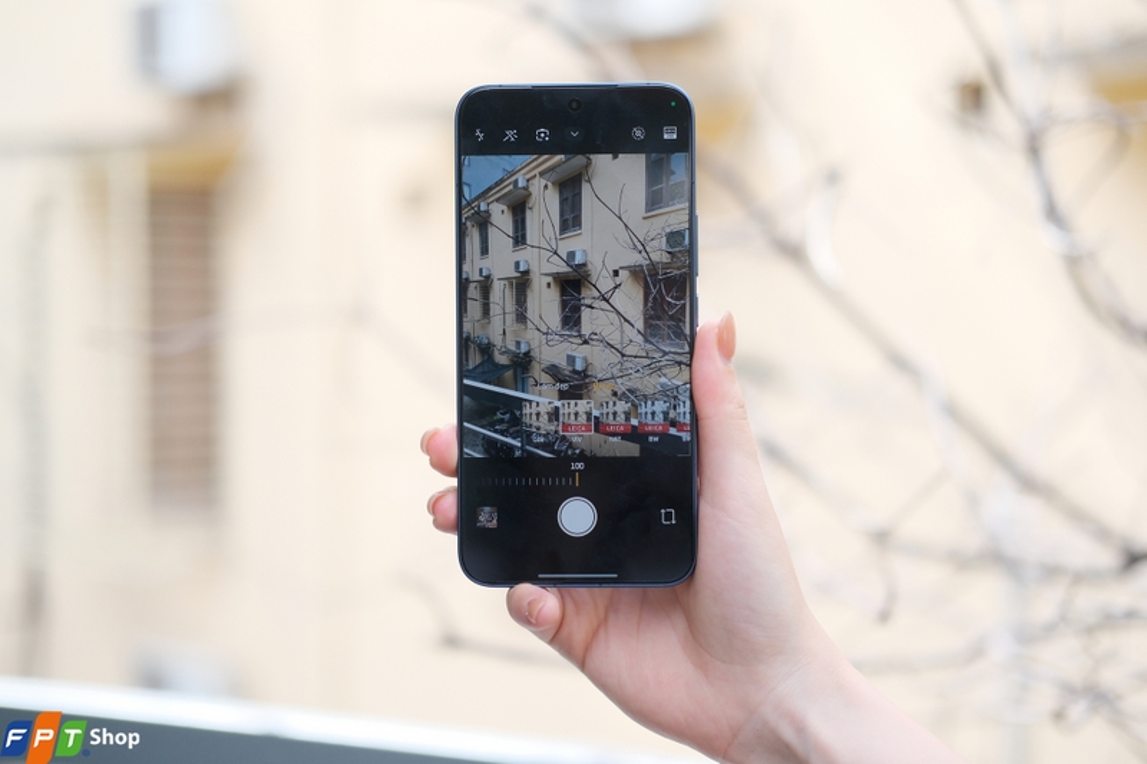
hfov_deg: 37.5
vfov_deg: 25.5
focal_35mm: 53
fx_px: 1688
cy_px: 382
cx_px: 574
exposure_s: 1/2000
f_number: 2
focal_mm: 35
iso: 800
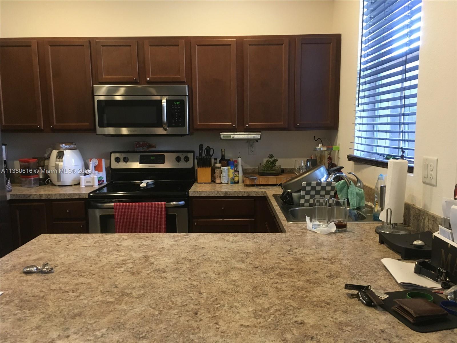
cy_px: 172
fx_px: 383
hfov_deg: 61.7
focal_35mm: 29
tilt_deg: -8.1
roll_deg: +0.7
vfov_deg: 48.2
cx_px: 228
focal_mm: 4.15
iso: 160
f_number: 2.2
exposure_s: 1/30
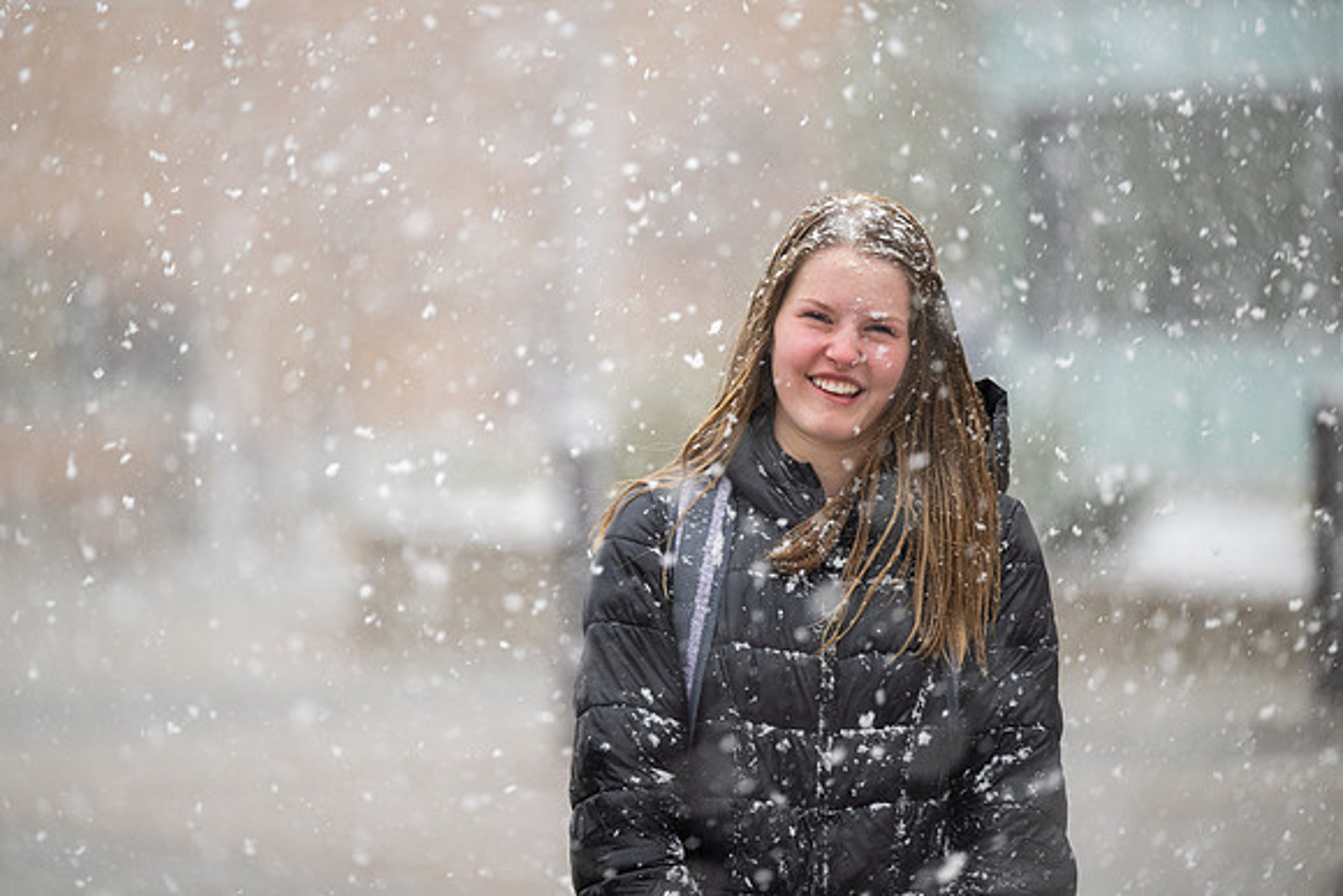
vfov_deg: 6.9
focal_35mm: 200
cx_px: 672
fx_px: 7463
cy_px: 448
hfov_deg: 10.3
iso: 800
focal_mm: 200
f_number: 2.8
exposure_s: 1/800
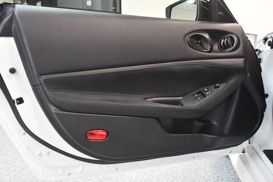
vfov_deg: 38.8
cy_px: 91
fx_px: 258
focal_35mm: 34
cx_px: 136
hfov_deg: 55.8
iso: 3200
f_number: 3.8
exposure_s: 1/60
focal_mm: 23
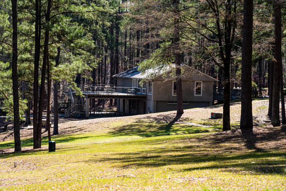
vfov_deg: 13.0
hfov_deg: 19.5
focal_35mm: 105
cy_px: 96
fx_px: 834
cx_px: 143
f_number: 7.1
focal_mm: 105
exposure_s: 1/250
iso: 200
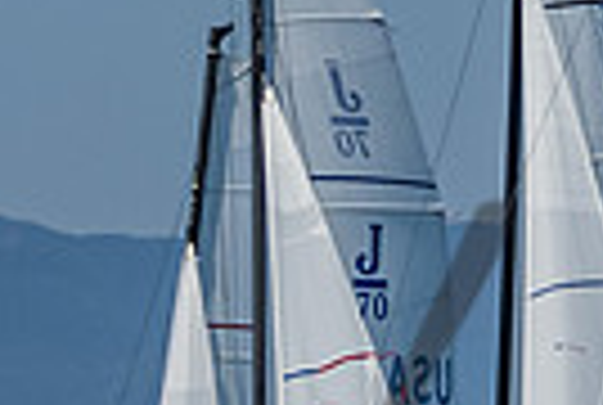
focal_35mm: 1349
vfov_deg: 1.0
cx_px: 1198
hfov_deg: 1.5
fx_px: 22646
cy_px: 583
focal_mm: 135
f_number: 6.3
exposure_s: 1/2500
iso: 400
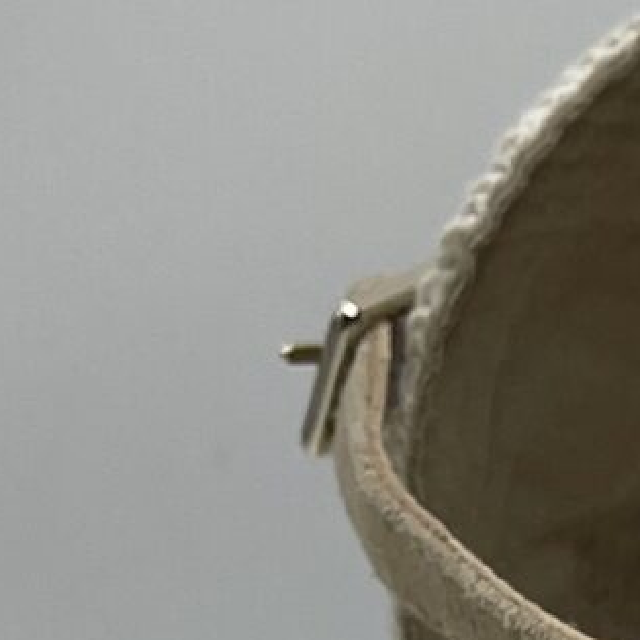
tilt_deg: -23.9
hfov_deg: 8.9
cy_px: 1423
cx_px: 1427
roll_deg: +1.4
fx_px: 3786
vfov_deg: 8.9
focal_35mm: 181
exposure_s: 1/1200
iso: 32
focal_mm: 5.1
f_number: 1.6
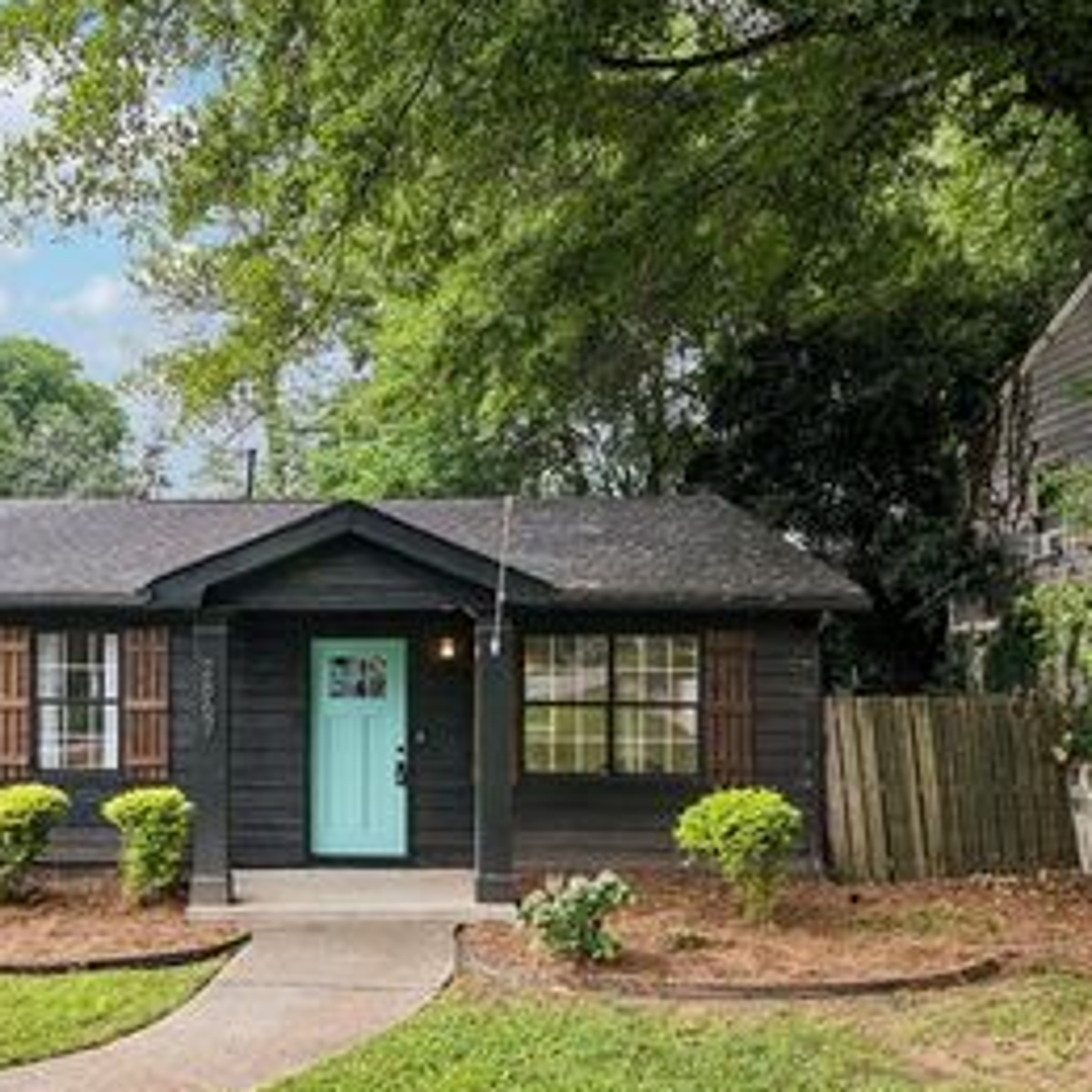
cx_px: 361
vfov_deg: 52.4
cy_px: 611
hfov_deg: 51.5
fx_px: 1106
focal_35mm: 31
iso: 64
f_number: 8
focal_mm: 19
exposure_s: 1/40
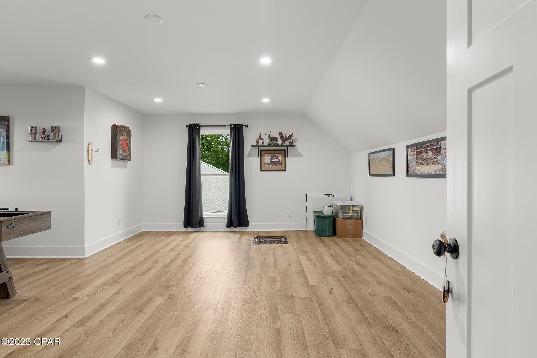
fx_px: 313
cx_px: 268
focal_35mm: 21
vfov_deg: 59.5
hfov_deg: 81.2
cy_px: 179
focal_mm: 21
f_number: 9
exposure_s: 1/8
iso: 640
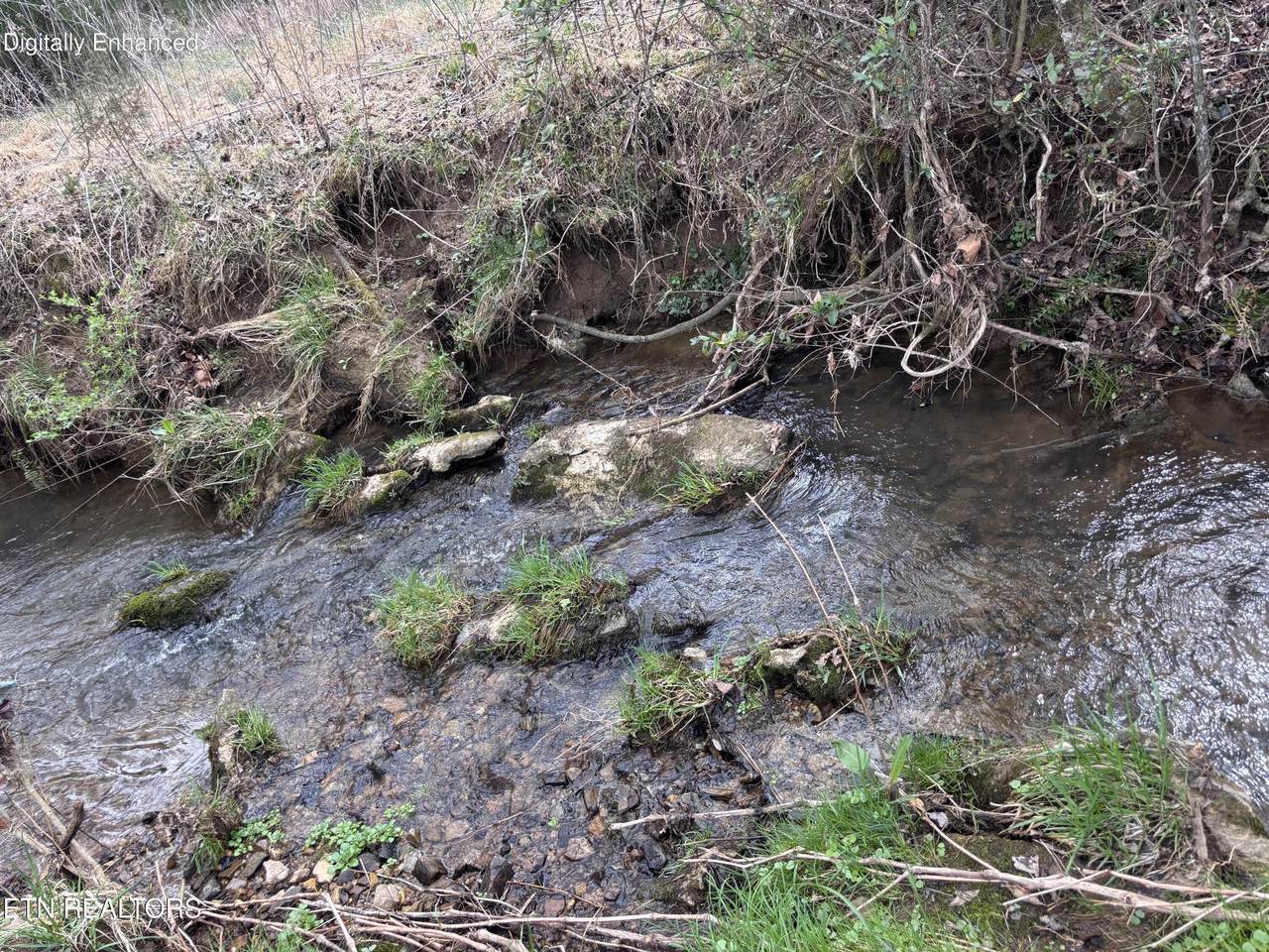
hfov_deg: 67.3
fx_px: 953
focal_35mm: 26
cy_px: 476
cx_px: 634
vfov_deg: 53.1
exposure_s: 1/322
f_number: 1.6
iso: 50
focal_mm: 5.96
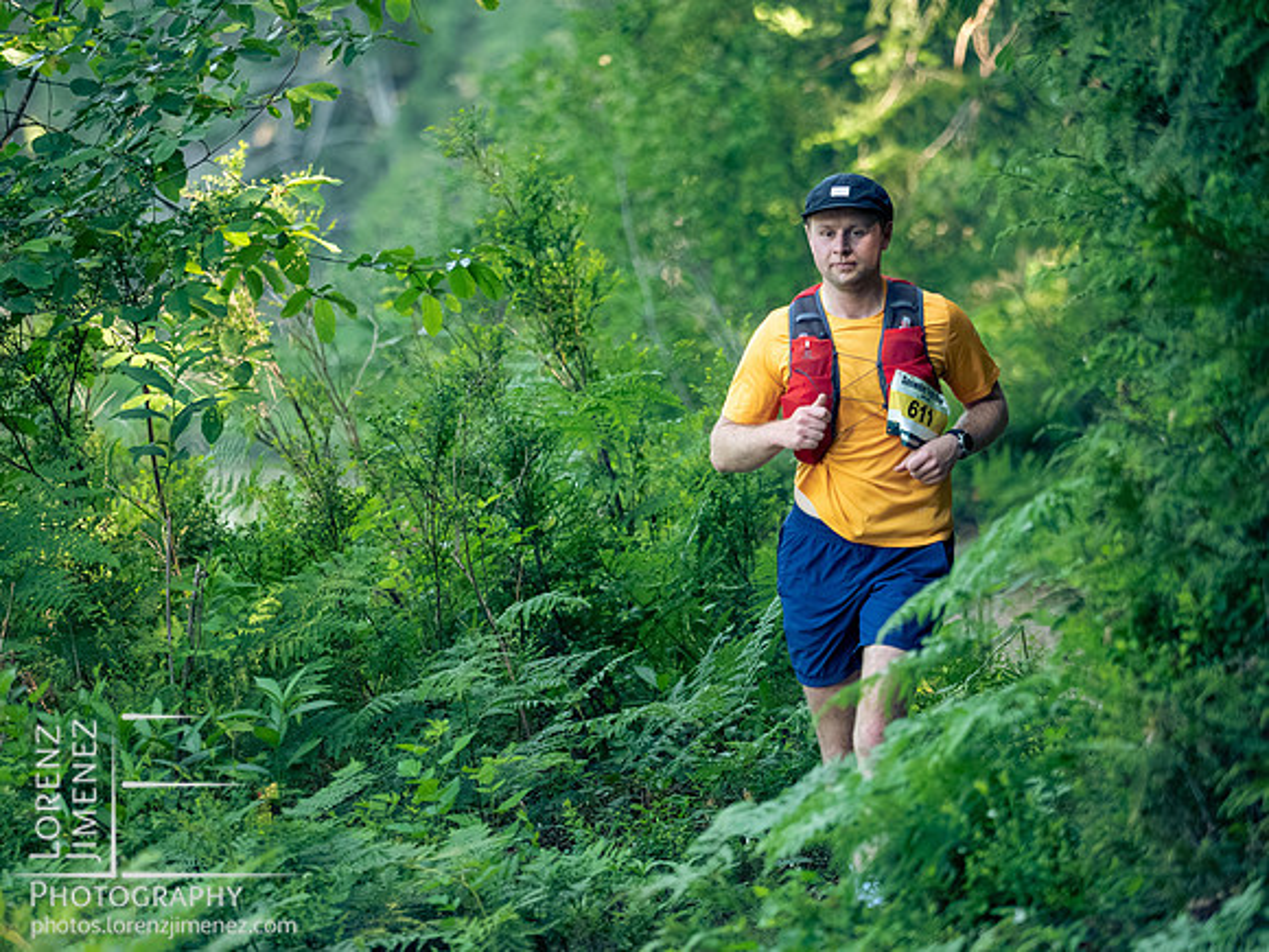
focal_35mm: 300
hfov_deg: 6.6
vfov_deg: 5.0
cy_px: 476
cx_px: 634
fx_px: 10998
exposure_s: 1/1000
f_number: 2.8
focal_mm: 150
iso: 3200
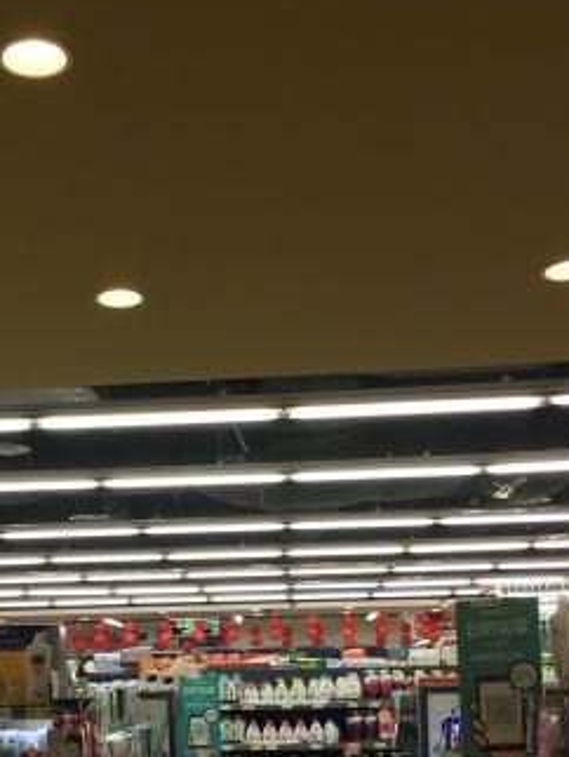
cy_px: 719
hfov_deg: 23.0
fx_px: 1379
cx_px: 128
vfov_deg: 29.1
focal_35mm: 63
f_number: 2.2
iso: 25
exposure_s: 1/50
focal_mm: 4.15
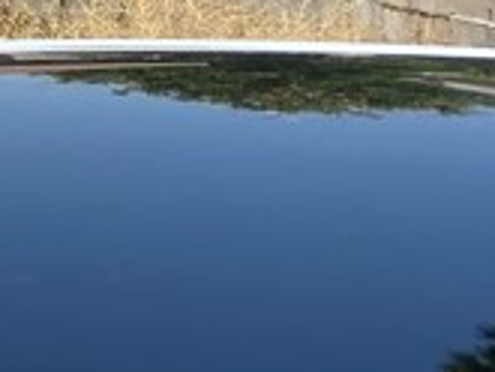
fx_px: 2304
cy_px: -591
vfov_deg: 8.3
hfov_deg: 9.4
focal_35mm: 161
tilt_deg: +9.5
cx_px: -1020
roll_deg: -2.7
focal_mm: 4.25
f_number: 1.8
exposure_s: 1/3497
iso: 32
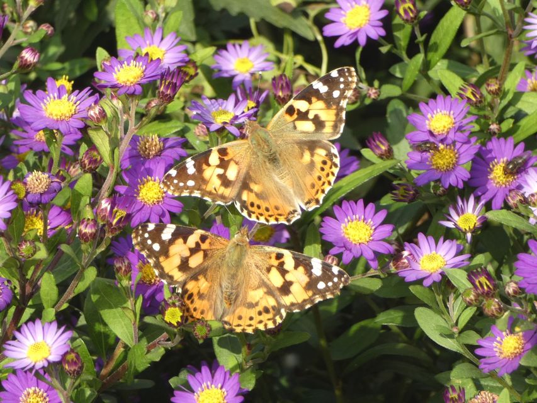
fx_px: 4515
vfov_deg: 5.1
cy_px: 202
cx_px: 268
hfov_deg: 6.8
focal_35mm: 291
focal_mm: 52.2
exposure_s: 1/80
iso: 100
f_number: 5.5
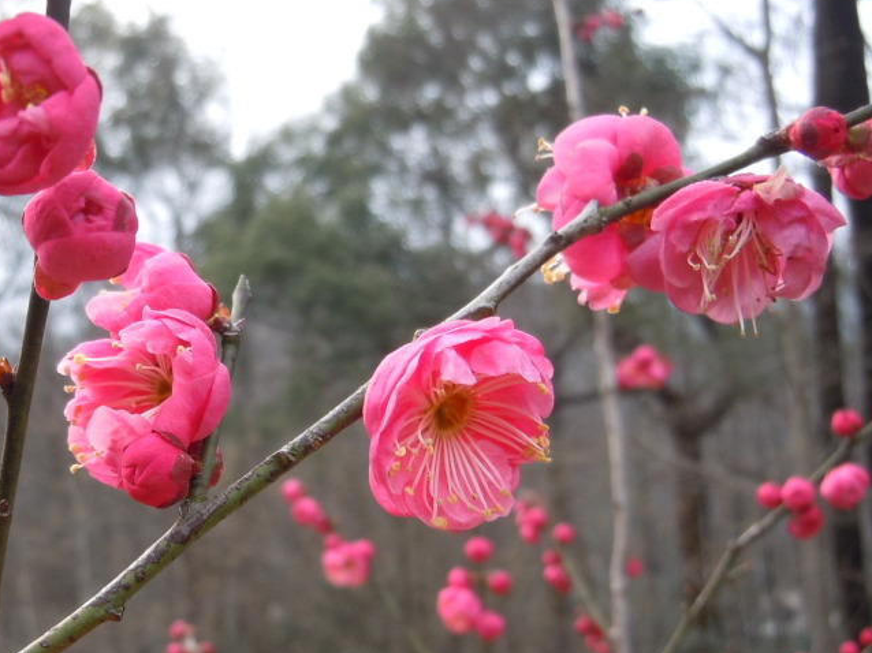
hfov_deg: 35.6
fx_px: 1335
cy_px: 439
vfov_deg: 27.3
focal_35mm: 53
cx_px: 249
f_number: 4
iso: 160
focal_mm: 5.9
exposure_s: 1/125
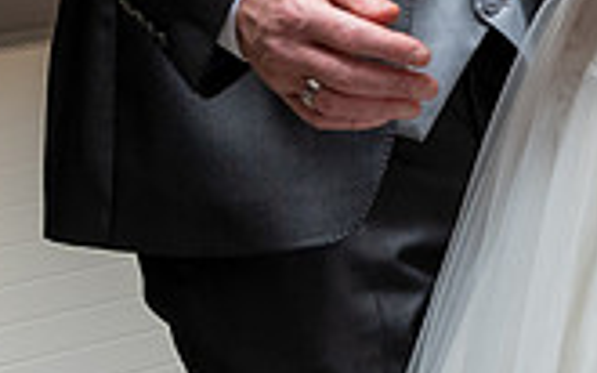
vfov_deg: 7.8
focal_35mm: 158
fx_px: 2570
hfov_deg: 12.9
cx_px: 726
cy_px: -440
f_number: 5.6
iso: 1250
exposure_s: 1/250
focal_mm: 35
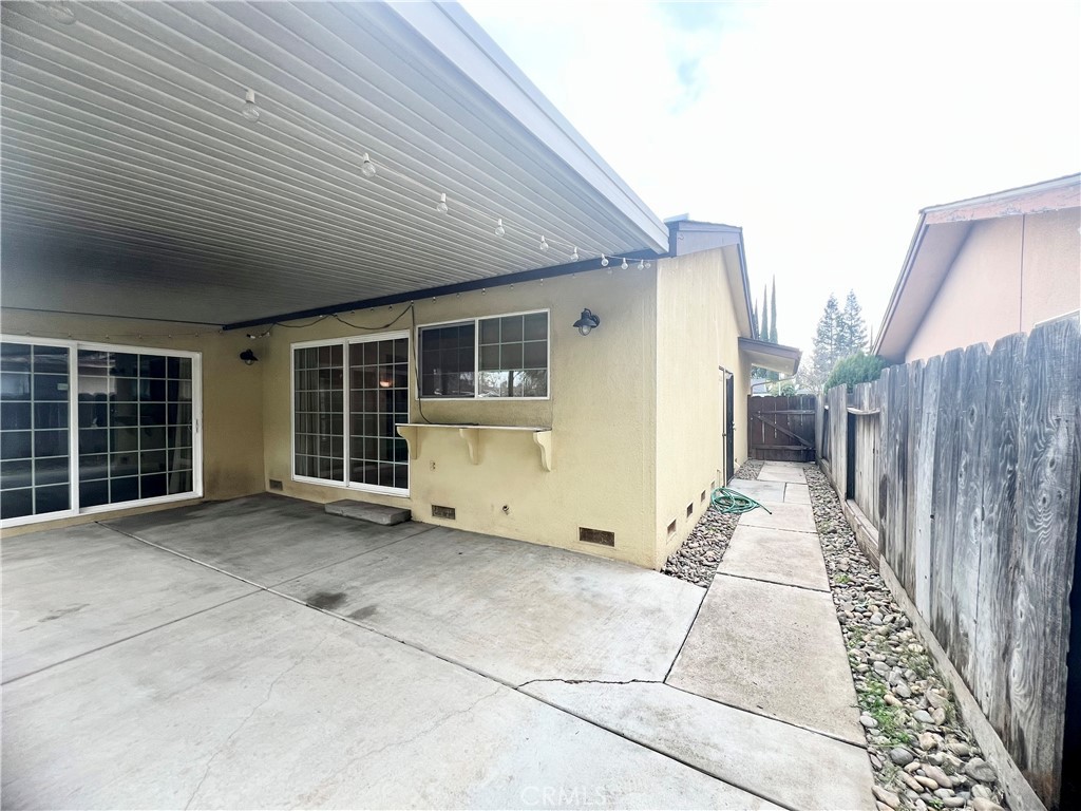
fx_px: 406
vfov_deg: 89.9
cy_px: 406
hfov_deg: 106.2
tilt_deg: +0.0
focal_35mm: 13
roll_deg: -0.8
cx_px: 540
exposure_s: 1/99
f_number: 1.8
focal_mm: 1.57
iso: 40
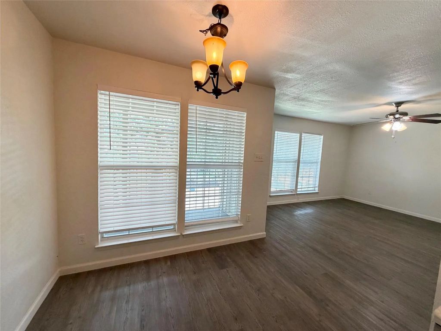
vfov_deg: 85.7
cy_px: 166
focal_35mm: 14
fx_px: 178
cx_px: 220
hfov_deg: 102.1
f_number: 2.2
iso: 250
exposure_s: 1/120
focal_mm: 2.22
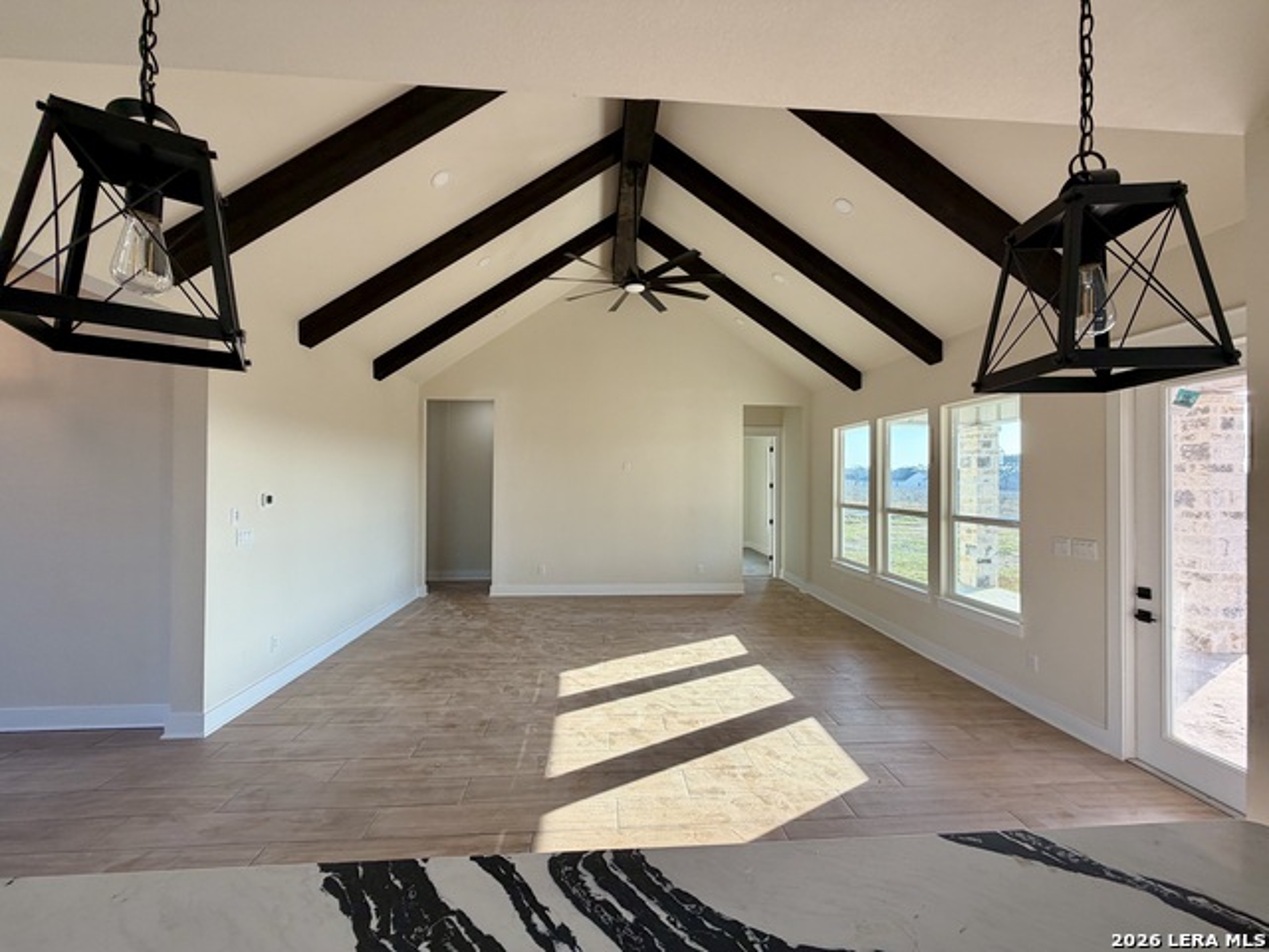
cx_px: 634
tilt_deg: +1.0
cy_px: 476
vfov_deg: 85.7
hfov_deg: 102.1
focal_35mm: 14
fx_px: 513
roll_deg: -0.5
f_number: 2.2
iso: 50
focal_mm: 2.22
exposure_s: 1/121
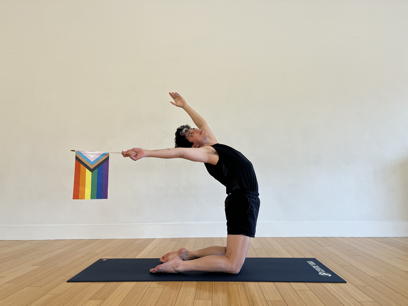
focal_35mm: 26
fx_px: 306
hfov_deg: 67.3
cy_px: 153
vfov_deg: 53.1
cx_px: 204
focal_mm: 5.1
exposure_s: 1/120
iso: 125
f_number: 1.6
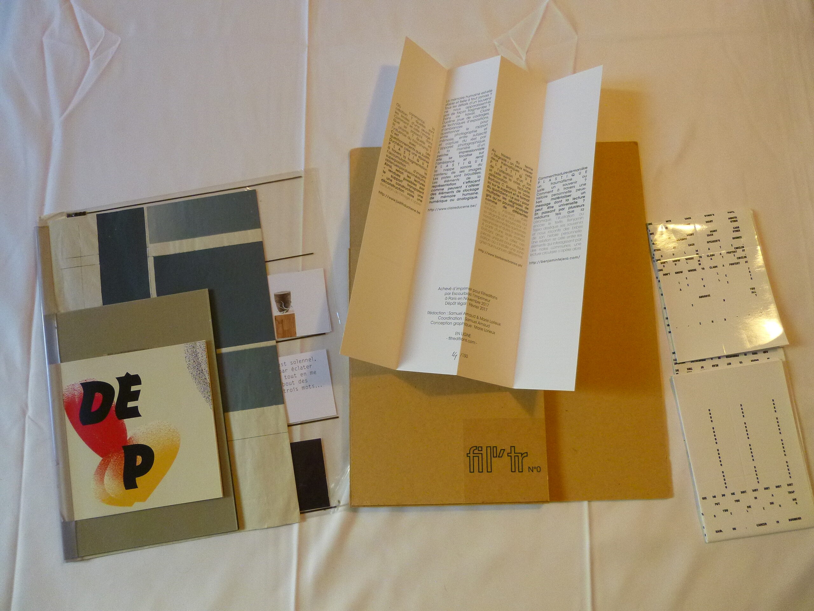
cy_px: 306
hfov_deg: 69.4
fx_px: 588
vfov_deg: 54.9
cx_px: 407
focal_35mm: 25
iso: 320
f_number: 3.1
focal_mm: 4.5
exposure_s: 1/60
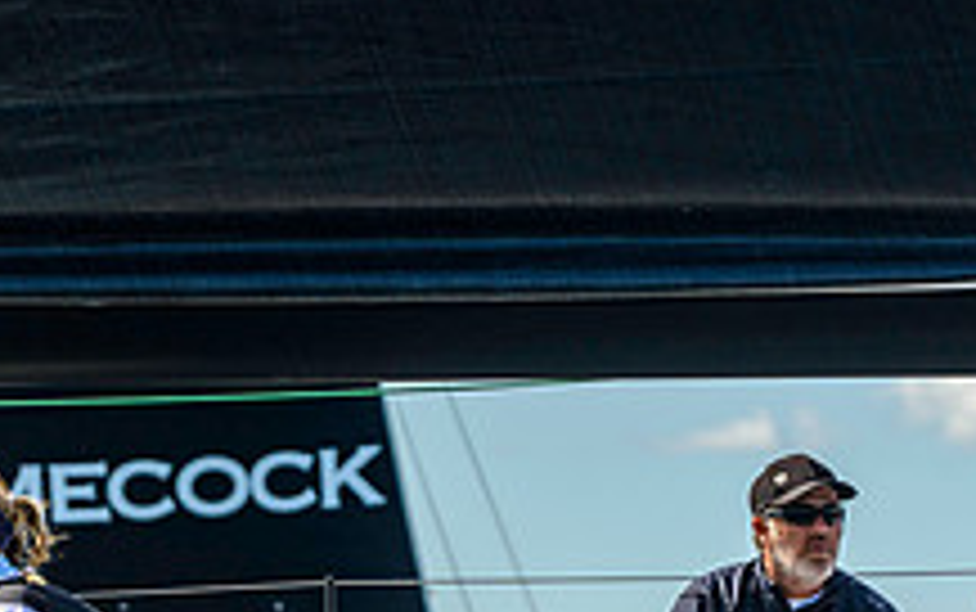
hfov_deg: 5.7
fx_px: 9796
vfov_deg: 3.6
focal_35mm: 368
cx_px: 0
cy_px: 704
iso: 250
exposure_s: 1/1250
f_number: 5
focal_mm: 135
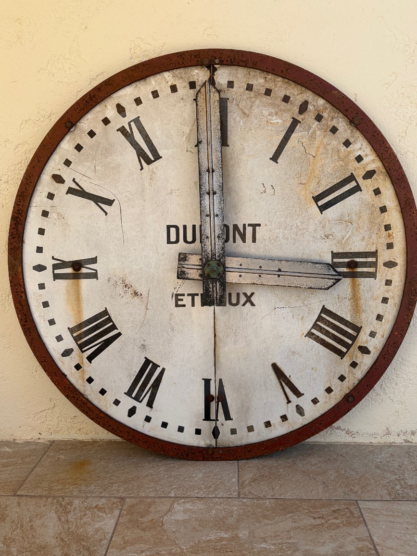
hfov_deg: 51.4
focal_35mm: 27
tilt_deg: -8.7
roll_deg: +0.9
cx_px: 212
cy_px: 272
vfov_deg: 65.3
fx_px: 434
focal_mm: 5.96
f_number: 1.6
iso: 50
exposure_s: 1/1517
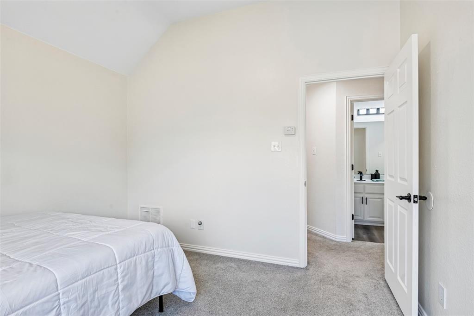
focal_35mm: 19
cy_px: 158
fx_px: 250
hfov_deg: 86.9
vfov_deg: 64.5
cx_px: 237
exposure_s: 1/30
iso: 400
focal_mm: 19
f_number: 8
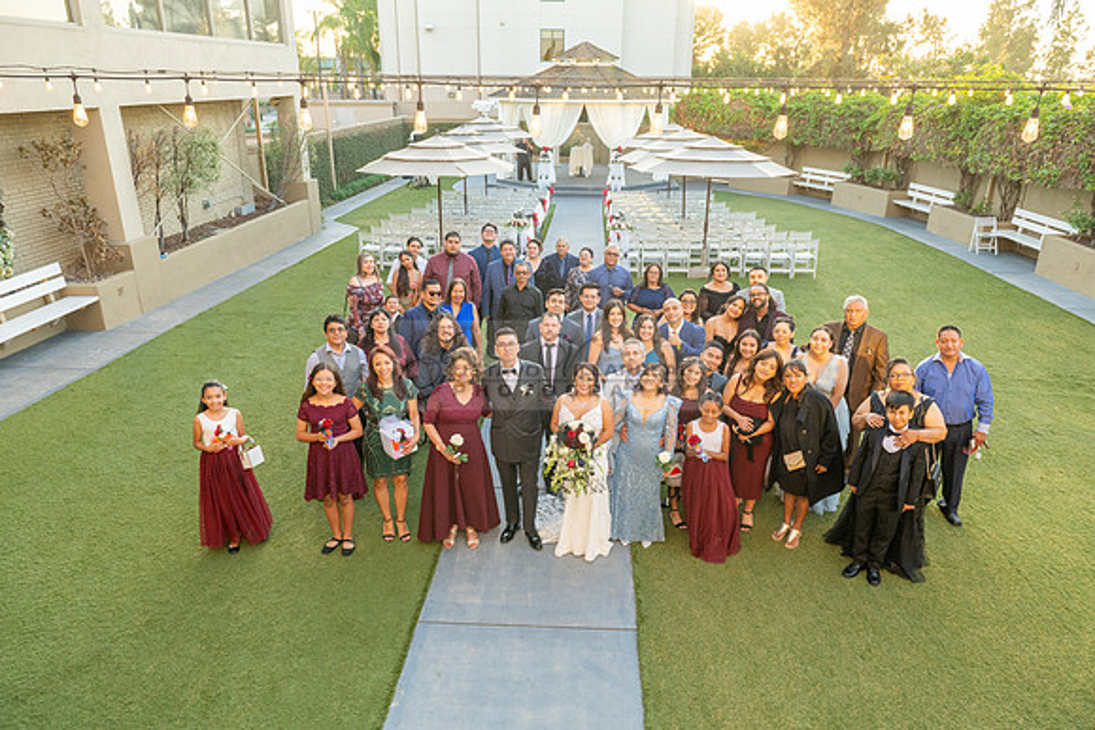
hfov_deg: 73.7
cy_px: 365
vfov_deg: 53.2
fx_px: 730
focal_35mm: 24
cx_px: 548
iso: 500
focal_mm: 24
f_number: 5.6
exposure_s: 1/200
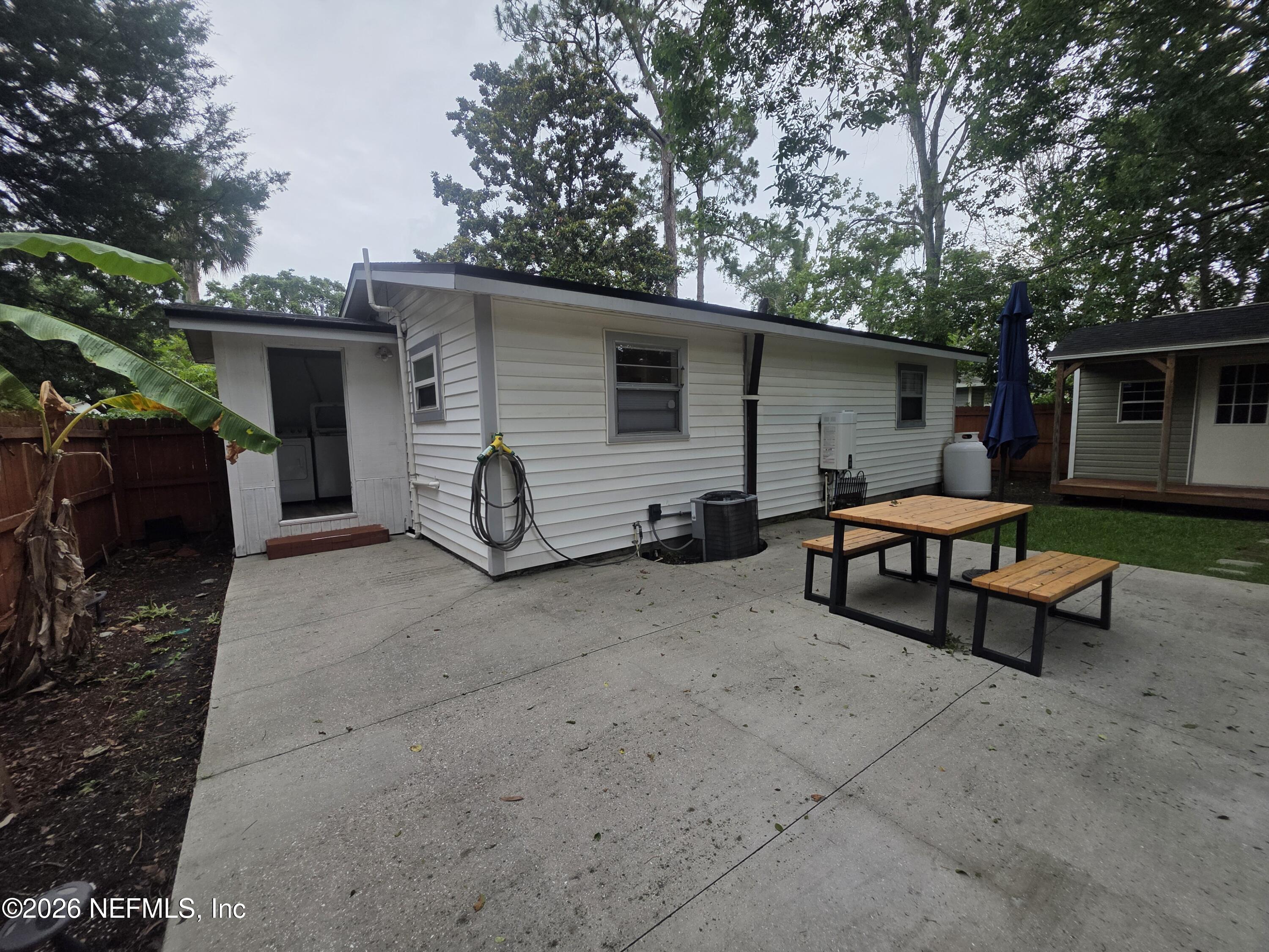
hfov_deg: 106.2
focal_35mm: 13
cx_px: 634
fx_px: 477
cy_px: 476
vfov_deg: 89.9
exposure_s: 1/850
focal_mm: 2.2
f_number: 1.9
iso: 40
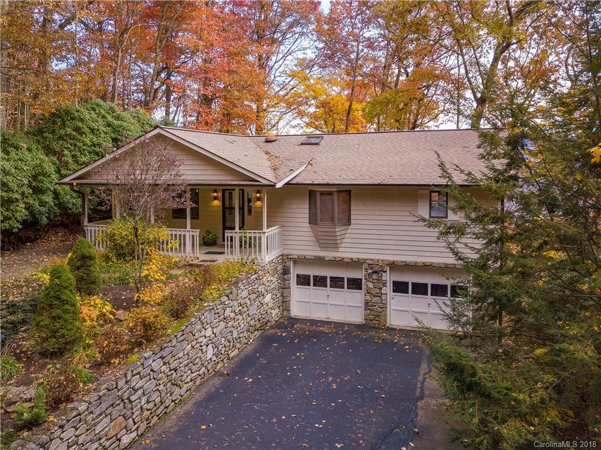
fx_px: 451
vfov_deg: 53.0
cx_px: 300
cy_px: 225
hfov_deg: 67.3
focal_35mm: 26
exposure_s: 1/200
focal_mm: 4.7
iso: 100
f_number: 2.2
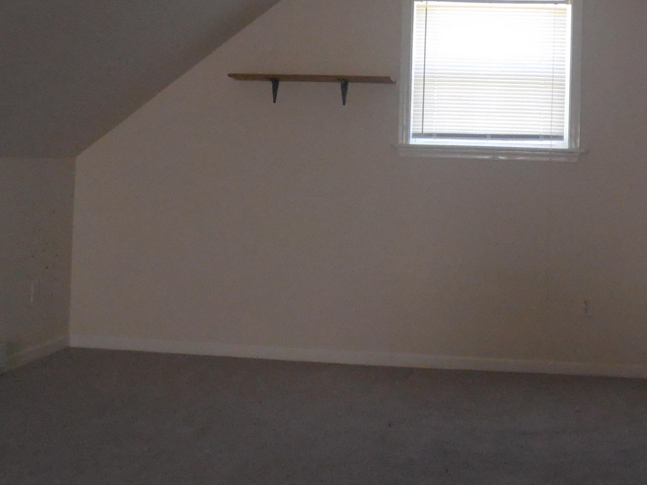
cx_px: 406
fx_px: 897
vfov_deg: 30.0
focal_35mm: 48
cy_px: 156
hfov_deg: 39.4
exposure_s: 1/125
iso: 800
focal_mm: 4.6
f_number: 3.5
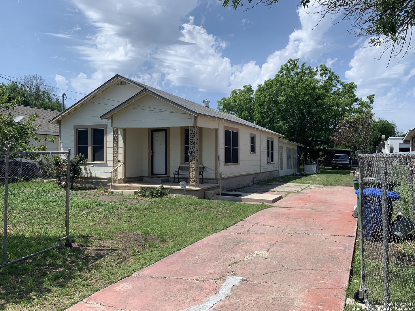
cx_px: 208
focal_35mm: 26
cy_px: 156
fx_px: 312
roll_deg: -0.8
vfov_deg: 53.1
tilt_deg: +0.2
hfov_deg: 67.3
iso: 25
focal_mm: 4.25
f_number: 1.8
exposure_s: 1/2833
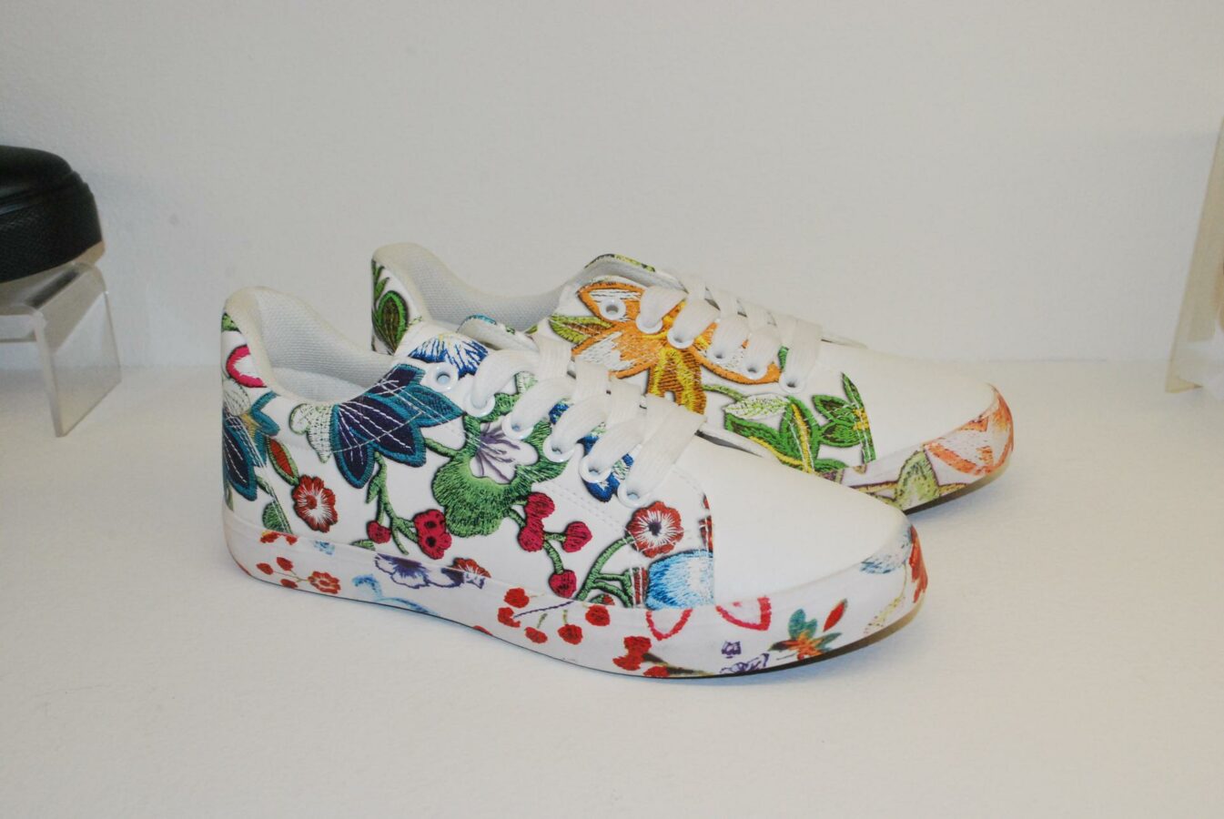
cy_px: 410
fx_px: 1430
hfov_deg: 46.4
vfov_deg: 32.0
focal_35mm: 42
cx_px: 612
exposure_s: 1/200
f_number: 11
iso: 1600
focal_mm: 28
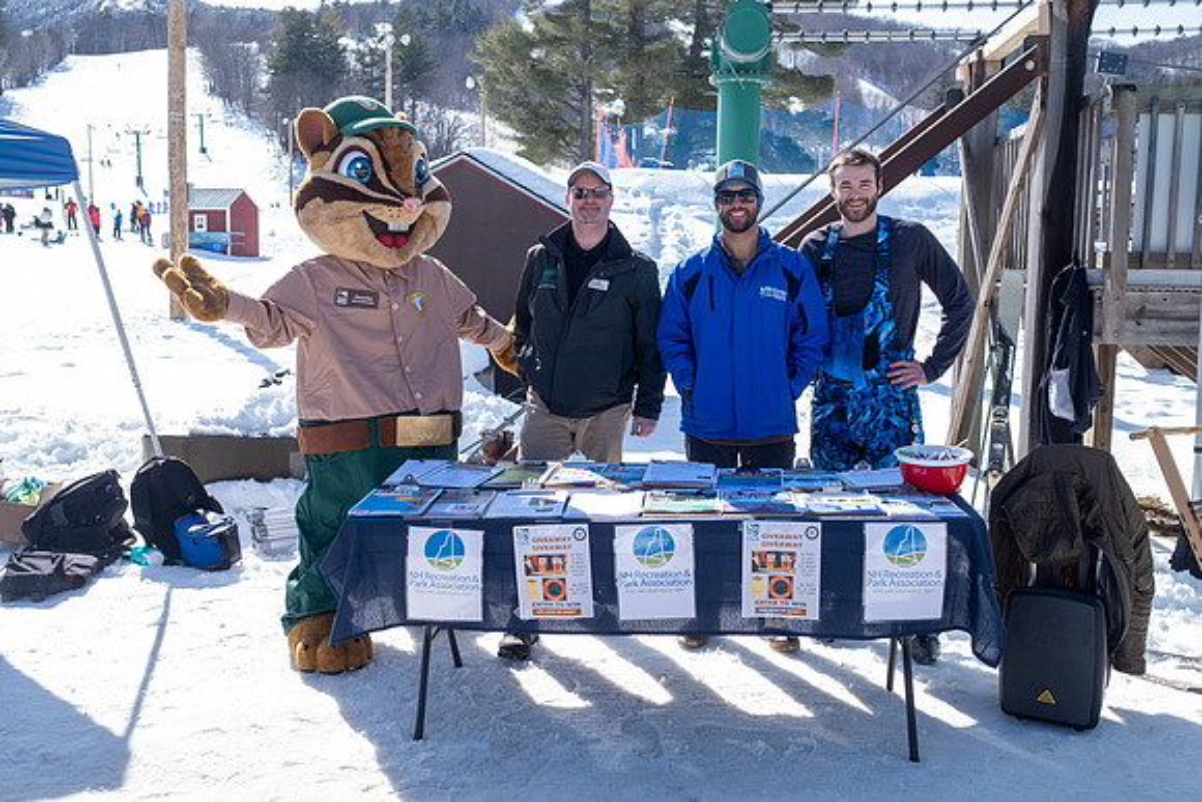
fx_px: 1169
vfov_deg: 37.9
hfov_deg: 54.4
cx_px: 601
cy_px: 401
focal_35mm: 35
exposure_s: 1/1000
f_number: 4
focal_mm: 23
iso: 320
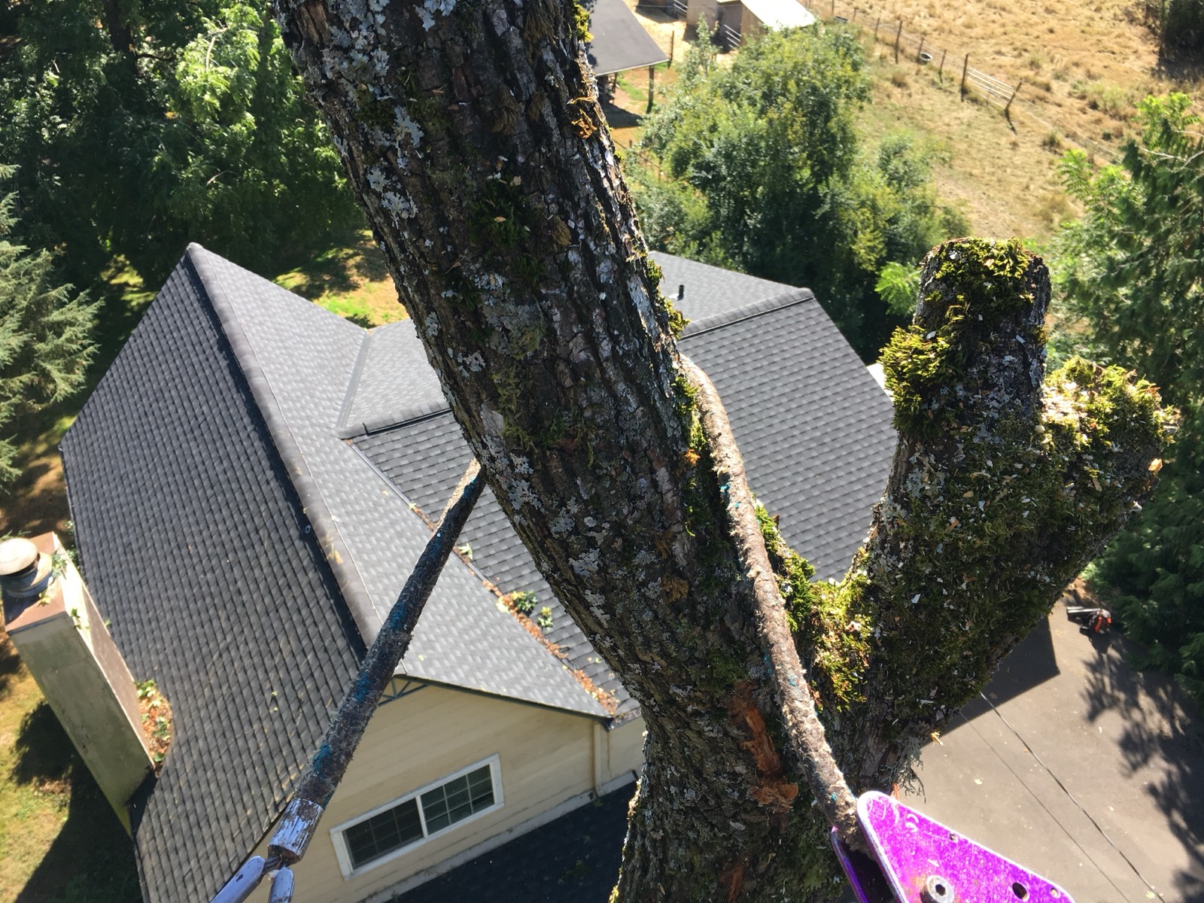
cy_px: 452
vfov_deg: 48.2
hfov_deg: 61.7
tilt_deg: -39.1
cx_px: 602
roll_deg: -0.4
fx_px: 1009
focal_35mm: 29
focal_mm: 4.15
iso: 25
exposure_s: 1/351
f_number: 2.2
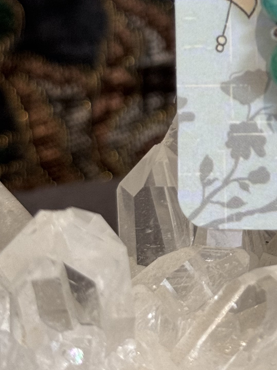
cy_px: 62
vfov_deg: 14.5
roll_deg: -0.2
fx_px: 1441
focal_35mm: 135
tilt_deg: -11.8
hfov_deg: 10.7
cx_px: 377
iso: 100
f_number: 1.78
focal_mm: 6.76
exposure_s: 1/61
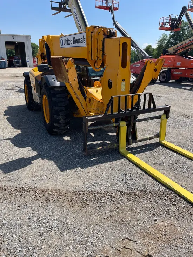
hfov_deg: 53.1
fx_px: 193
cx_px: 96
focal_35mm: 26
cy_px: 128
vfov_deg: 67.3
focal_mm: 4.2
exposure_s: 1/2817
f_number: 1.6
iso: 32
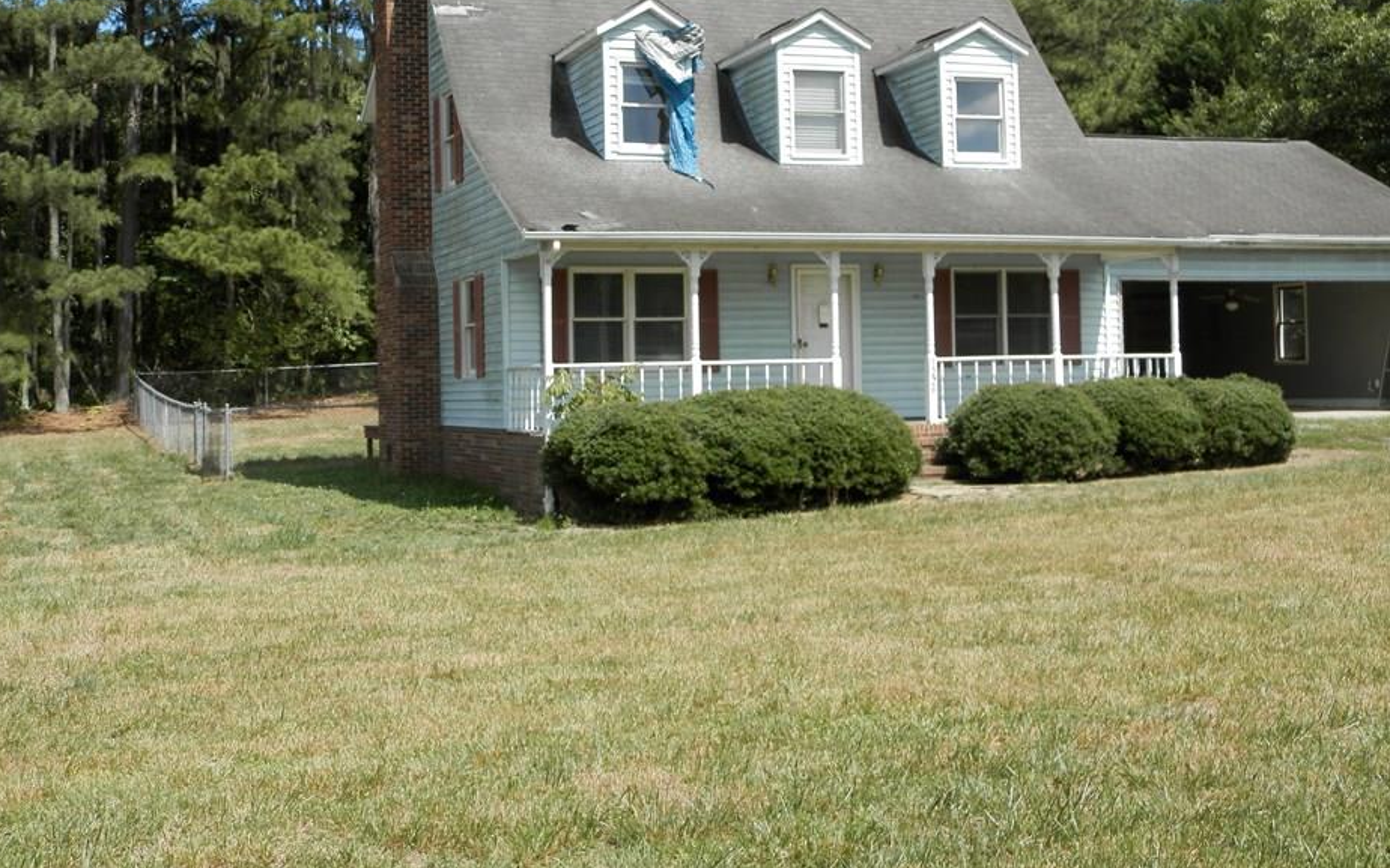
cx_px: 718
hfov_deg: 42.7
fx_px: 1780
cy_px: 317
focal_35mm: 47
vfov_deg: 27.3
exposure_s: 1/640
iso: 80
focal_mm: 7.2
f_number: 3.5
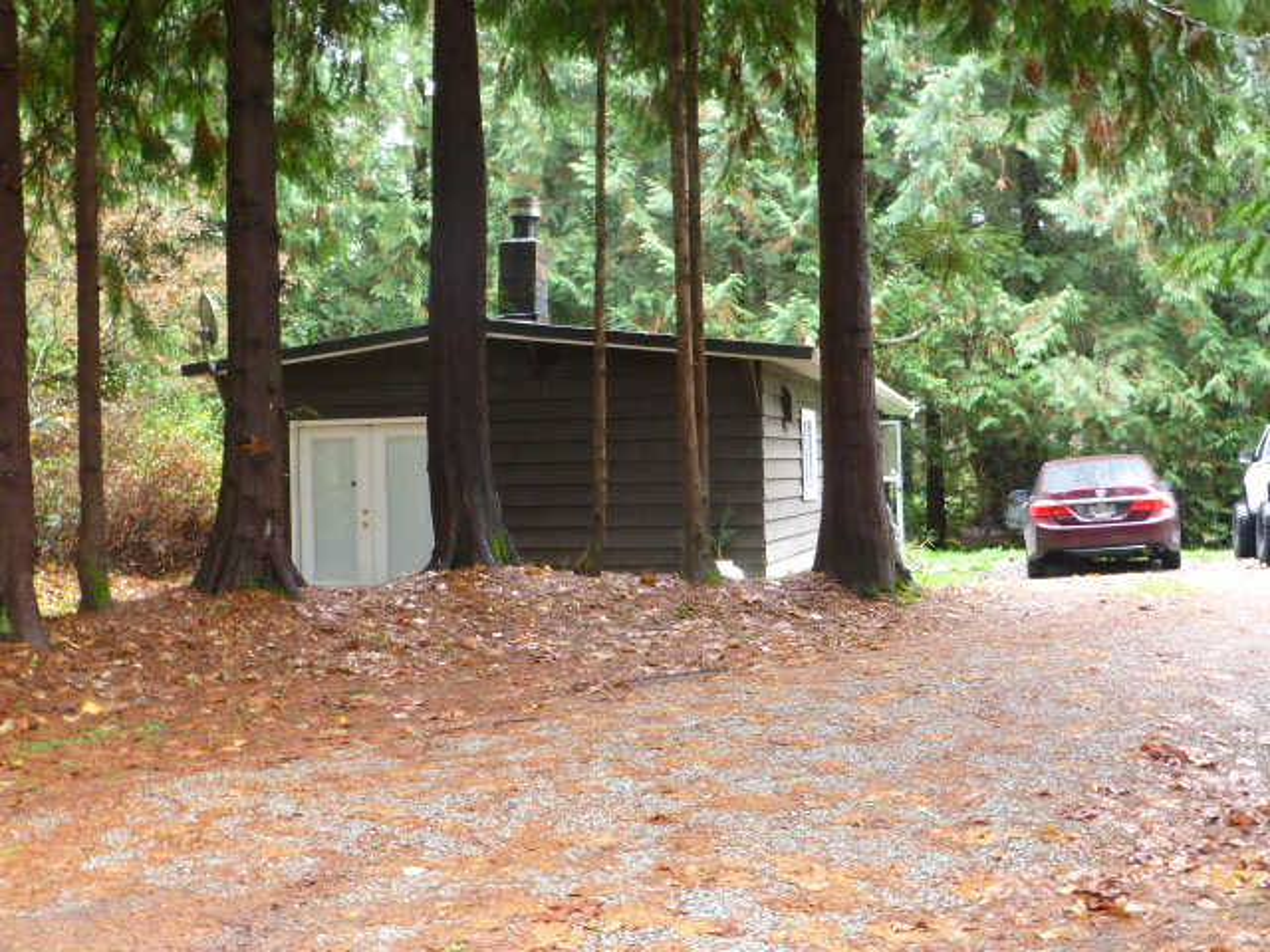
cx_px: 635
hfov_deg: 42.9
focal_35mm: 44
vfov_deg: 32.9
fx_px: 1614
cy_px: 476
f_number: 4.1
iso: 400
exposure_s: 1/15
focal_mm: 7.9
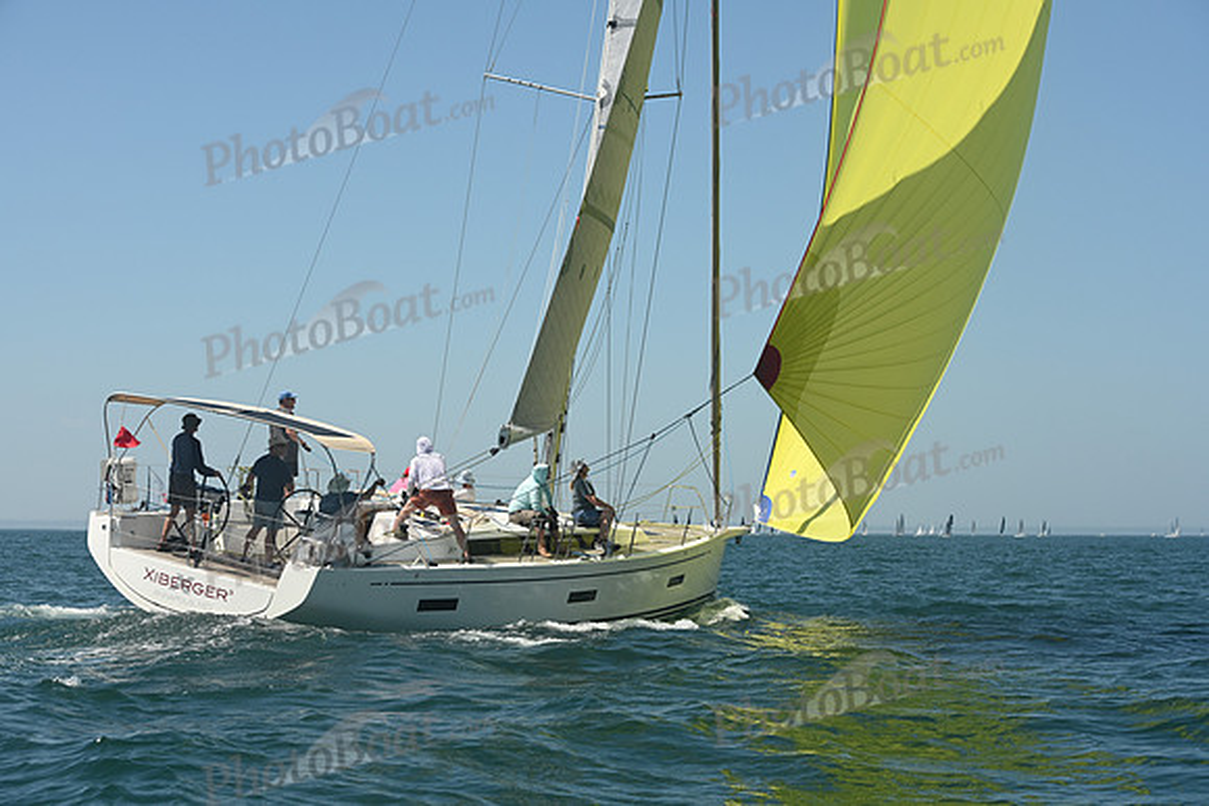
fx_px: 2351
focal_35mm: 70
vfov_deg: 19.5
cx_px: 604
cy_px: 403
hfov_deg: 28.8
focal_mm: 70
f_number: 8
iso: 320
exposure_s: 1/1000
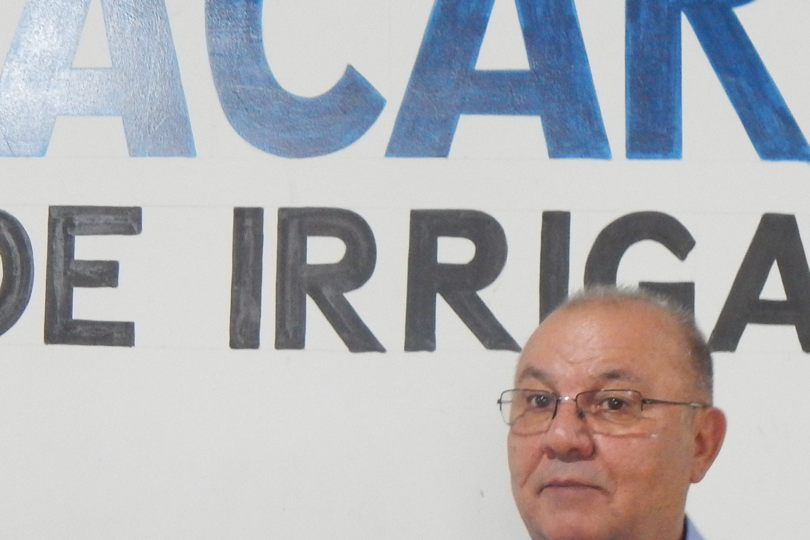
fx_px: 3892
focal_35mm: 173
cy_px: 579
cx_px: 582
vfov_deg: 7.9
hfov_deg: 11.9
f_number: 4.2
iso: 450
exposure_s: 1/8
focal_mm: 13.5
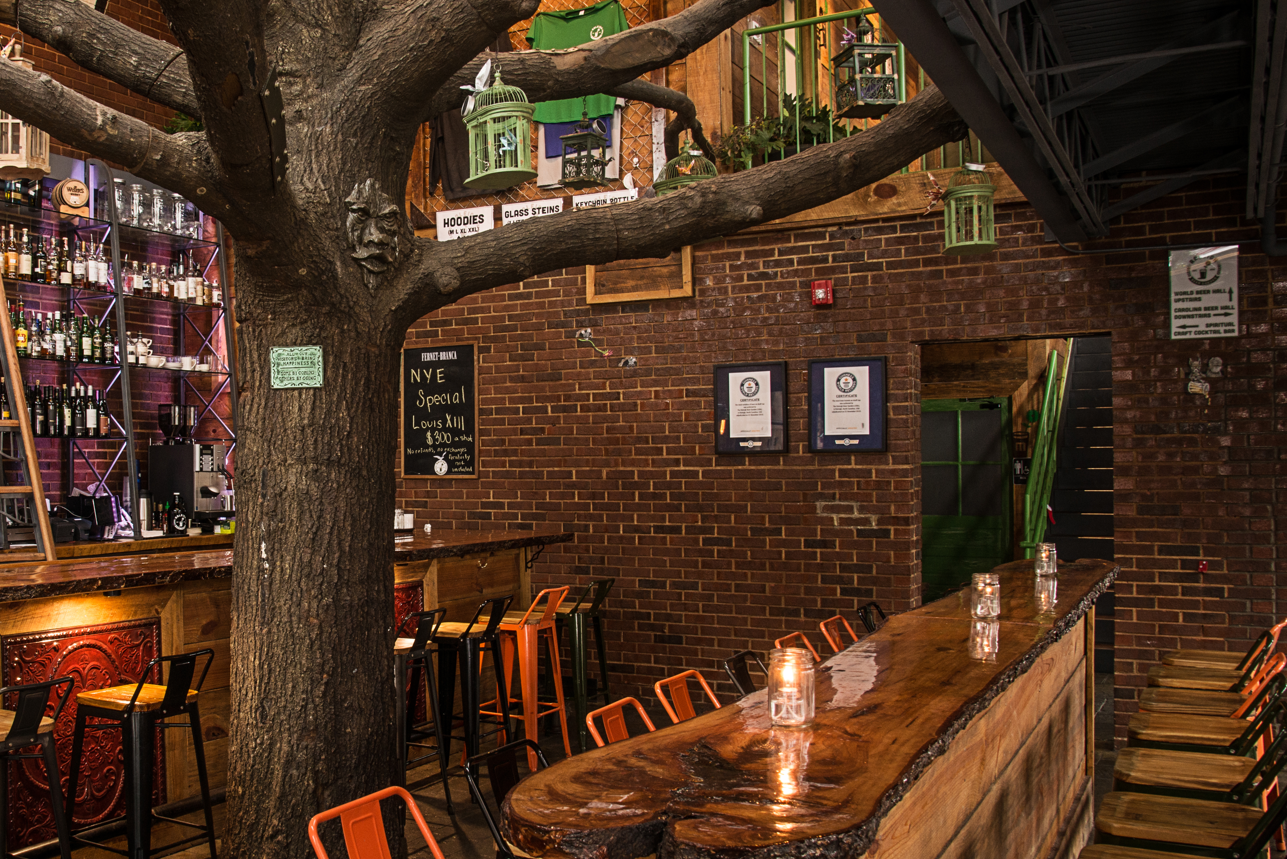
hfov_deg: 51.5
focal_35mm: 36
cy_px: 444
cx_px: 366
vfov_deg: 36.9
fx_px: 1287
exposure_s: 1/2
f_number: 11
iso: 500
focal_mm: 24
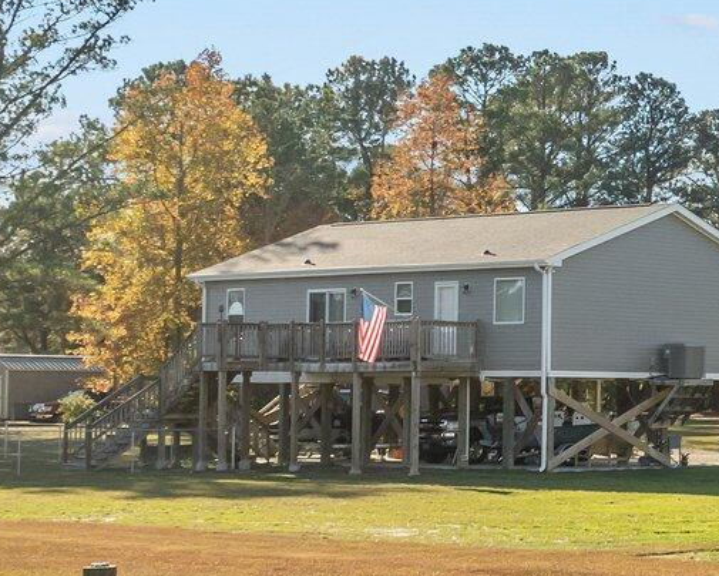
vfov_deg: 16.2
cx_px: 1276
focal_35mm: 95
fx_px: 2022
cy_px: 330
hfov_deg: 16.9
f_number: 2.8
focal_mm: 12.29
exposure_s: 1/2500
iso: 220
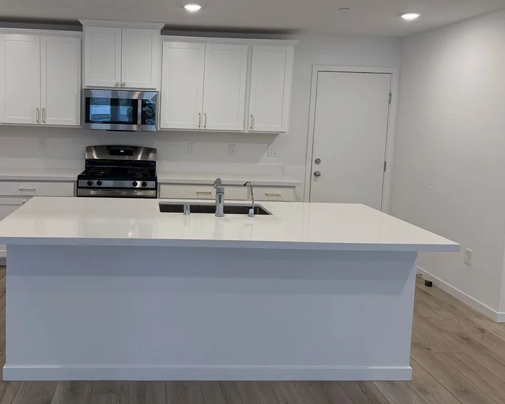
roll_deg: -2.4
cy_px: 159
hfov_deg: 54.6
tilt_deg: -6.2
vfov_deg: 45.5
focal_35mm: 32
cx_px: 172
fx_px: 478
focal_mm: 6.76
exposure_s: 1/183
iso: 200
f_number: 1.78
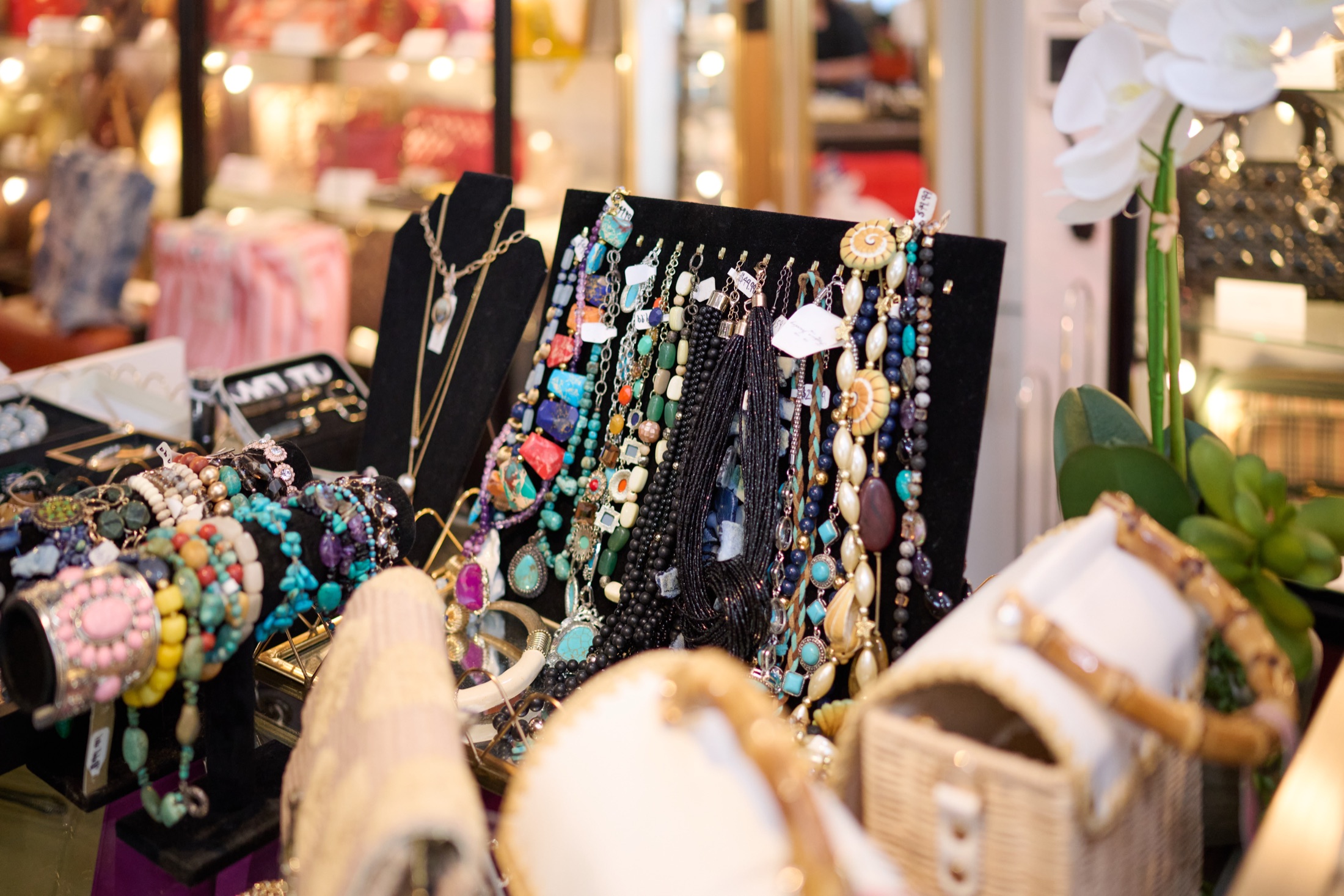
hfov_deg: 54.4
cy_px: 448
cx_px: 672
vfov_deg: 37.8
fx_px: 1306
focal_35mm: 35
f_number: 1.8
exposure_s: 1/320
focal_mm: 35
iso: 800
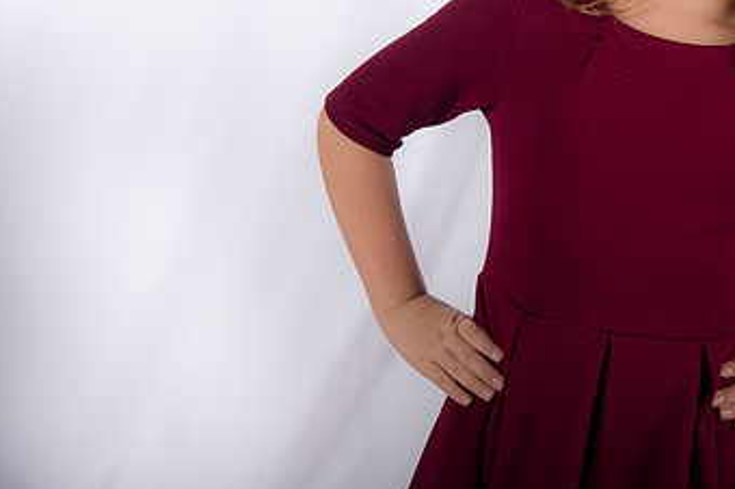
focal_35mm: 99
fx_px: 2019
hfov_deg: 20.3
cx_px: 618
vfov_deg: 13.7
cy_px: 87
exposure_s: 1/200
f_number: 5.6
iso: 100
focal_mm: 58
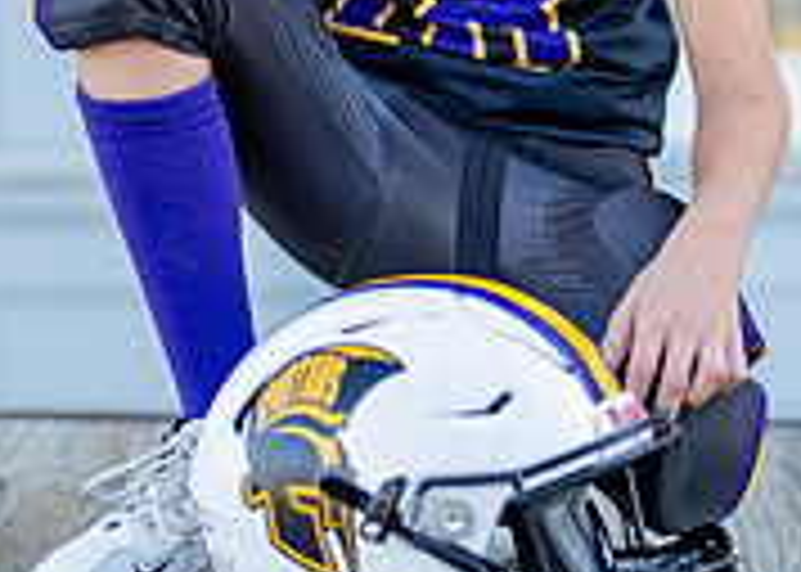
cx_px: 495
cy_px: -90
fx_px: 4002
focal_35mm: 176
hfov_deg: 11.4
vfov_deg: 8.1
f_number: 1.2
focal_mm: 50
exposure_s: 1/1250
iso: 100
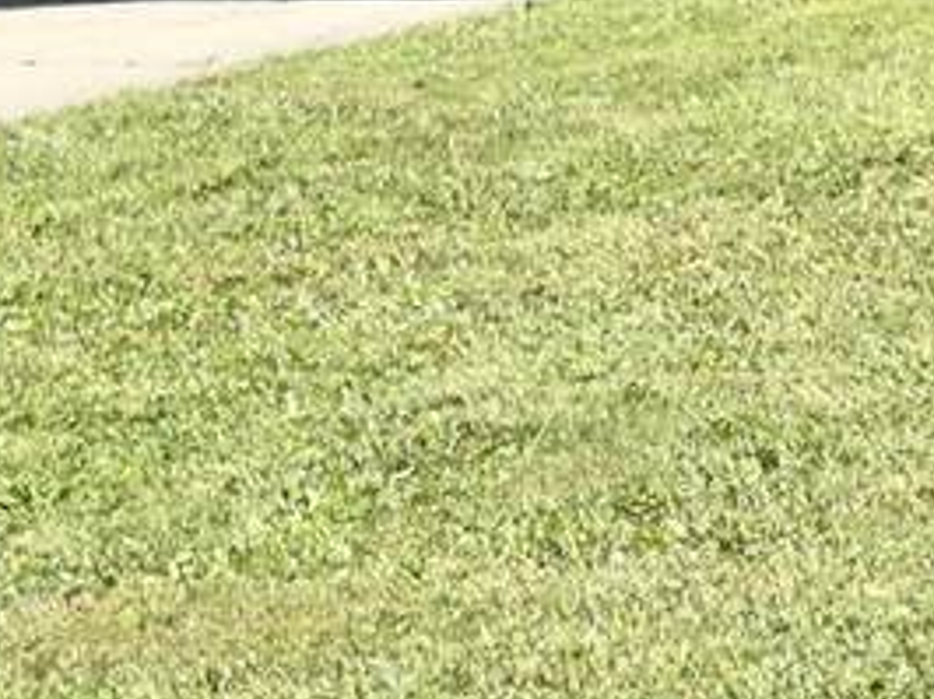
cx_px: 1861
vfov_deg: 7.0
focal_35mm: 207
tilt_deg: +2.5
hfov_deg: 9.0
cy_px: -625
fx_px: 5580
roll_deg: +1.3
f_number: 1.78
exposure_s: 1/2392
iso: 80
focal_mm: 6.76
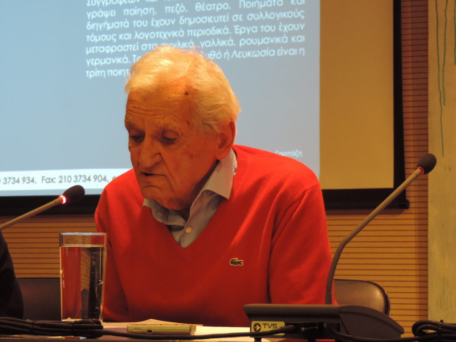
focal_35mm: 155
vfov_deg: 9.6
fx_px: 2042
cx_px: 228
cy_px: 171
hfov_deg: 12.7
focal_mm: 27.6
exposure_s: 1/30
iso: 720
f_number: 4.4
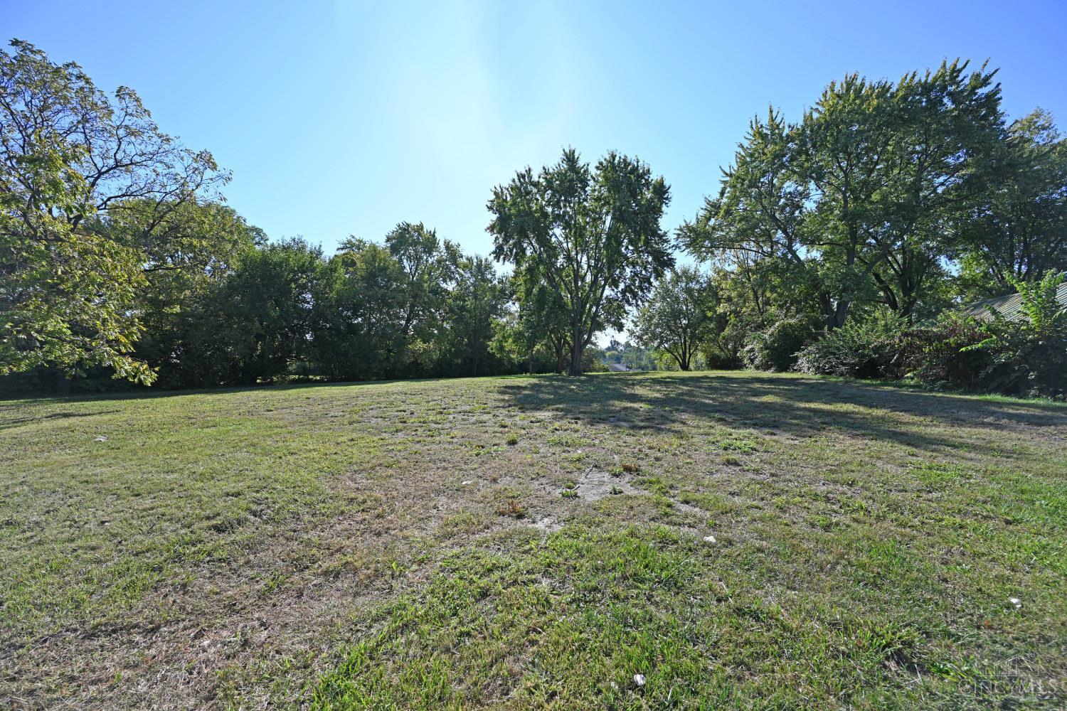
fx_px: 415
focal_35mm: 14
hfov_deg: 104.3
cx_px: 534
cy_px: 356
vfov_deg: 81.2
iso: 100
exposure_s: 1/320
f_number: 6.3
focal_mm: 14
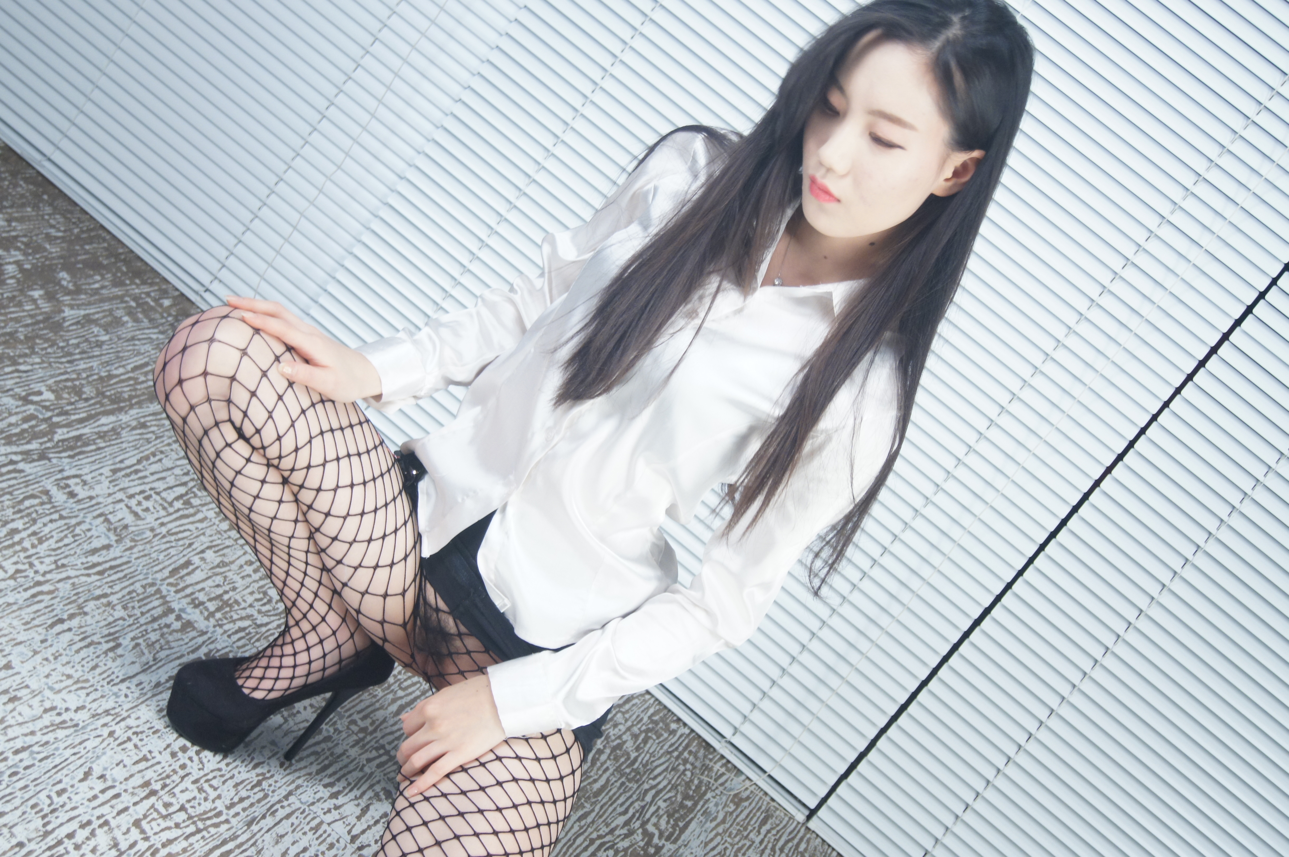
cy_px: 428
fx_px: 2146
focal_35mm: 60
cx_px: 644
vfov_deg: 22.6
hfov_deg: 33.4
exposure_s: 1/125
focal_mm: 40
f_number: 5
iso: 800
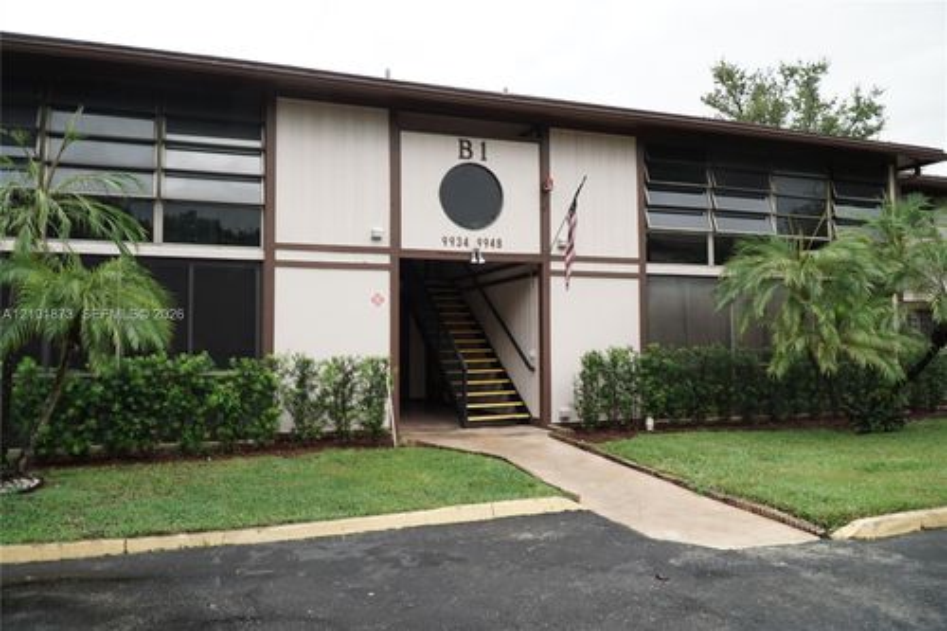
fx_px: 710
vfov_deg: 47.9
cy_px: 316
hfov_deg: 67.4
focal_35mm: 27
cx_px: 474
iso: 100
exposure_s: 1/50
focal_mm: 18
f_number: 4.5
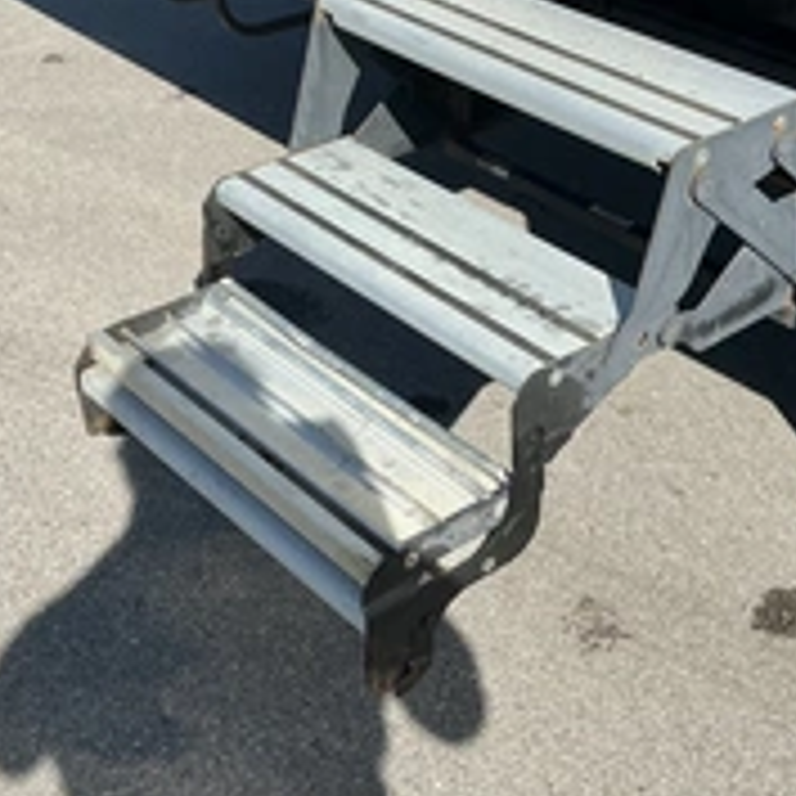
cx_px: 495
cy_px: 274
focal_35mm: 56
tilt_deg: -33.6
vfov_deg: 30.4
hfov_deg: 30.4
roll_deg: -4.6
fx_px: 1457
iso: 25
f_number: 1.8
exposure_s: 1/1848
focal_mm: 3
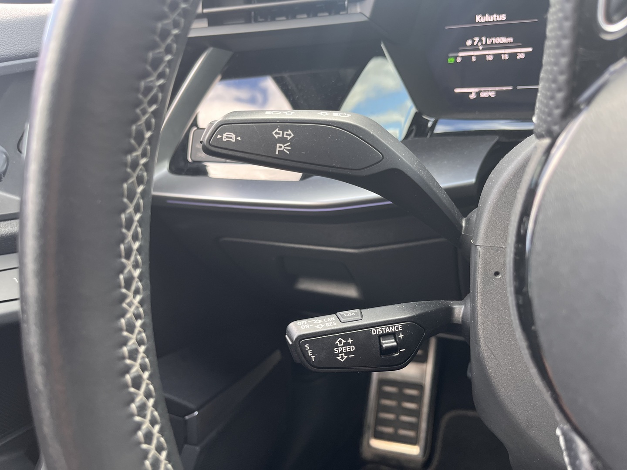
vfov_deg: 53.1
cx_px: 314
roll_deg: +4.6
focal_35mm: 26
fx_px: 471
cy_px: 235
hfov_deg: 67.3
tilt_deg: -22.2
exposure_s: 1/119
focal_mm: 5.1
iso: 125
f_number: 1.6
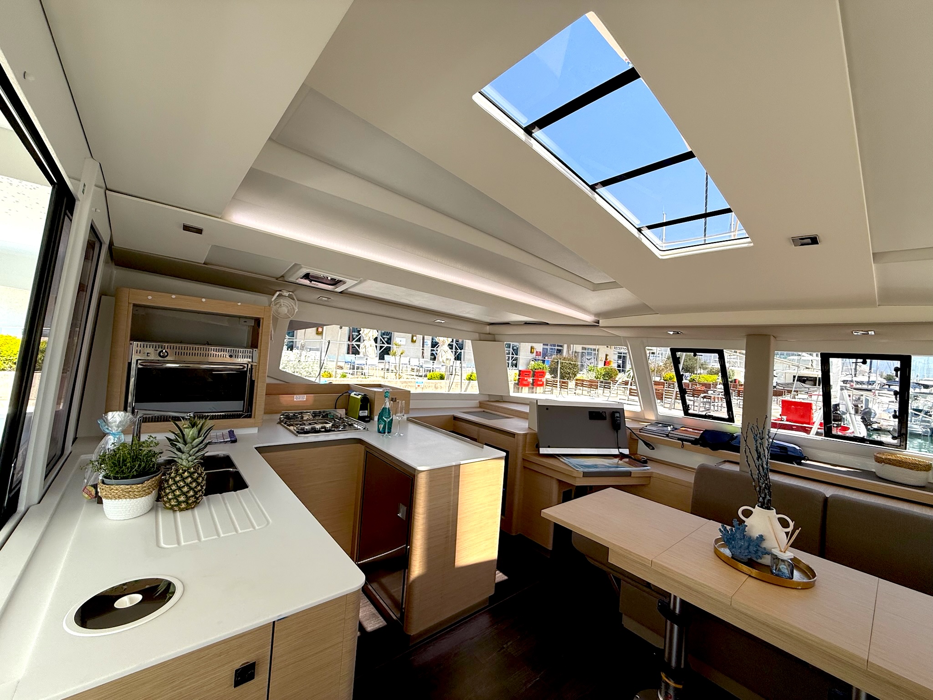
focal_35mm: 14
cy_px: 350
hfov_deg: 102.1
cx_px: 466
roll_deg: -4.2
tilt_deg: +1.1
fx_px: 377
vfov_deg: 85.7
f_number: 2.2
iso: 64
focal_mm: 2.22
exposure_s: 1/472
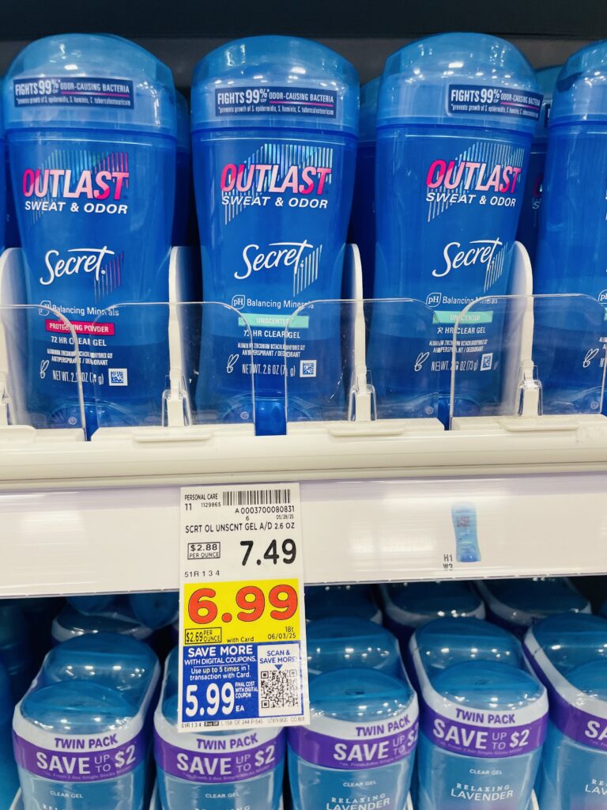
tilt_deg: -14.6
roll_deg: +1.5
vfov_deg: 67.3
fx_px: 608
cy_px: 405
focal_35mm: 26
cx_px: 304
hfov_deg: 53.1
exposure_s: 1/120
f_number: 1.6
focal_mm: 4.2
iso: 125
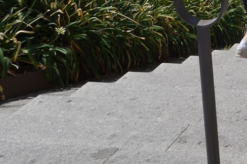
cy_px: -136
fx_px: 700
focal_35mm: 102
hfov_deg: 16.5
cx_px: 452
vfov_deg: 12.2
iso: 100
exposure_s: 1/100
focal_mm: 24
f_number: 18
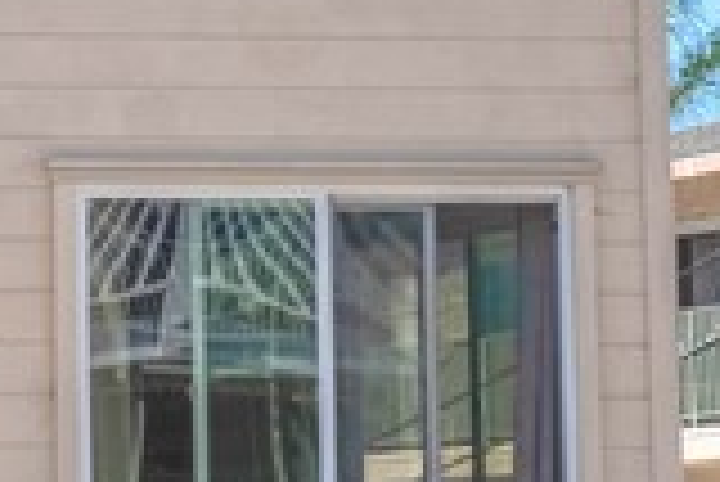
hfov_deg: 8.4
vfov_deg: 5.8
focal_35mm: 237
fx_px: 4744
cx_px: -560
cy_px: 122
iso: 400
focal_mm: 35
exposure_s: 1/4000
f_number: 11
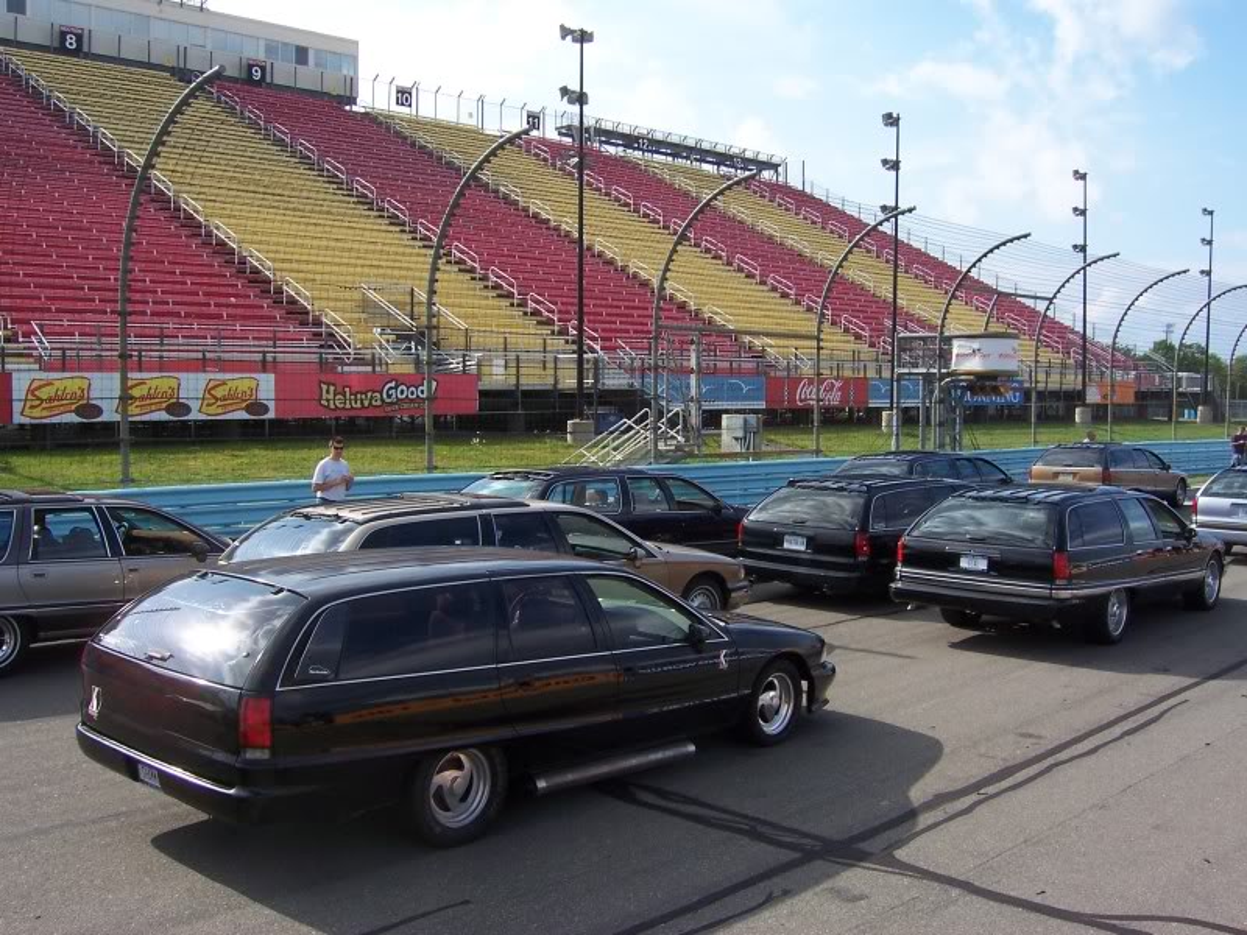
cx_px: 624
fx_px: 1297
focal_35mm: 36
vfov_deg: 39.7
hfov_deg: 51.4
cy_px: 468
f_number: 4.8
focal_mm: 6
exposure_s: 1/350
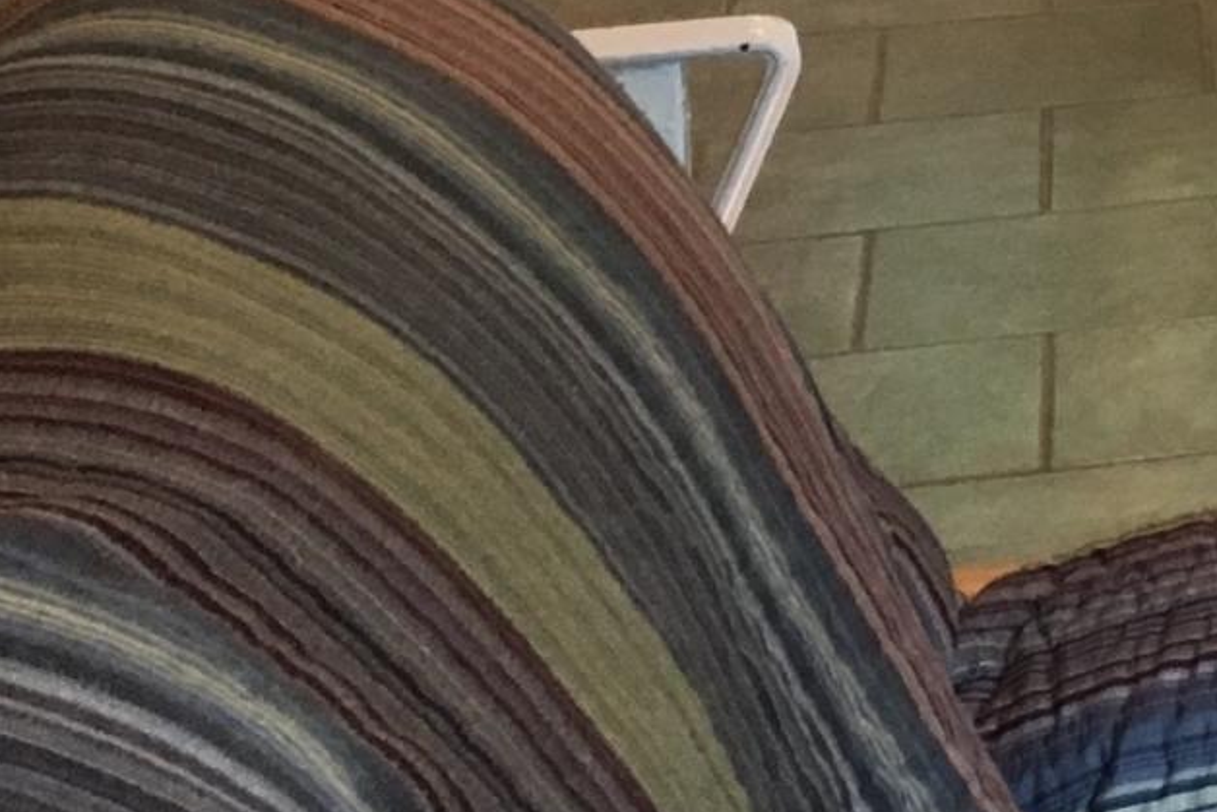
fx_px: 4869
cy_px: -961
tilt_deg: -6.2
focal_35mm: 144
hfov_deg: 12.4
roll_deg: +0.2
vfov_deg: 8.8
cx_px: 2488
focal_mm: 4.15
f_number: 2.2
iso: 40
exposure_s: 1/30
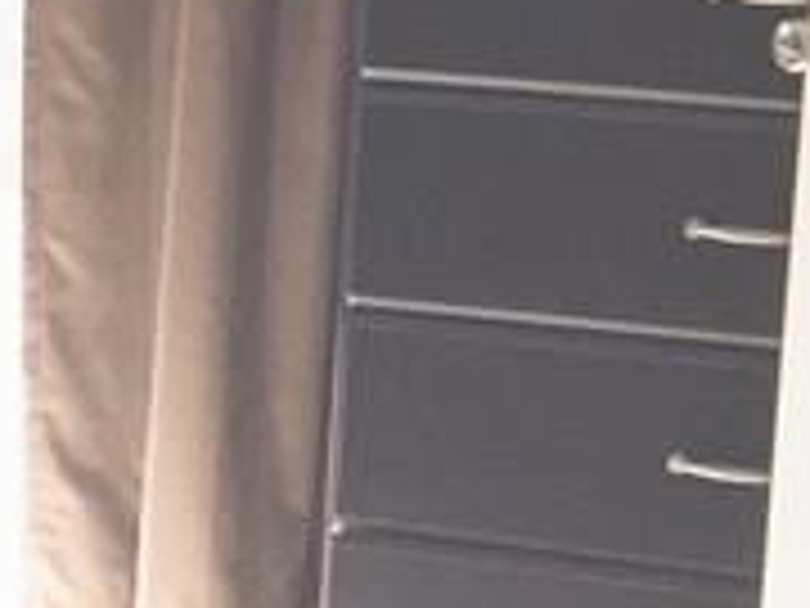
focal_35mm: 165
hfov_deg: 9.8
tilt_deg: -9.5
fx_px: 3861
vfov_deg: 9.0
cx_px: -1426
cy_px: 225
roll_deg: +0.8
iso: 50
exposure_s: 1/120
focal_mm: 4.15
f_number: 2.2
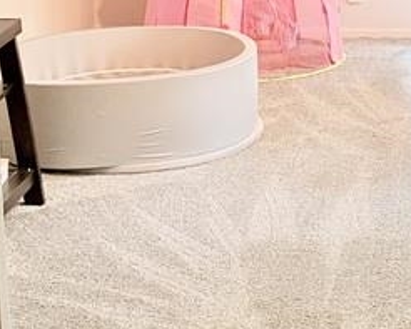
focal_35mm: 103
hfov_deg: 18.0
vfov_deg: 14.8
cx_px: 434
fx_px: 1253
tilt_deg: -11.1
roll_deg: -1.0
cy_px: 33
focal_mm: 6.76
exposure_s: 1/60
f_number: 1.78
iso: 320
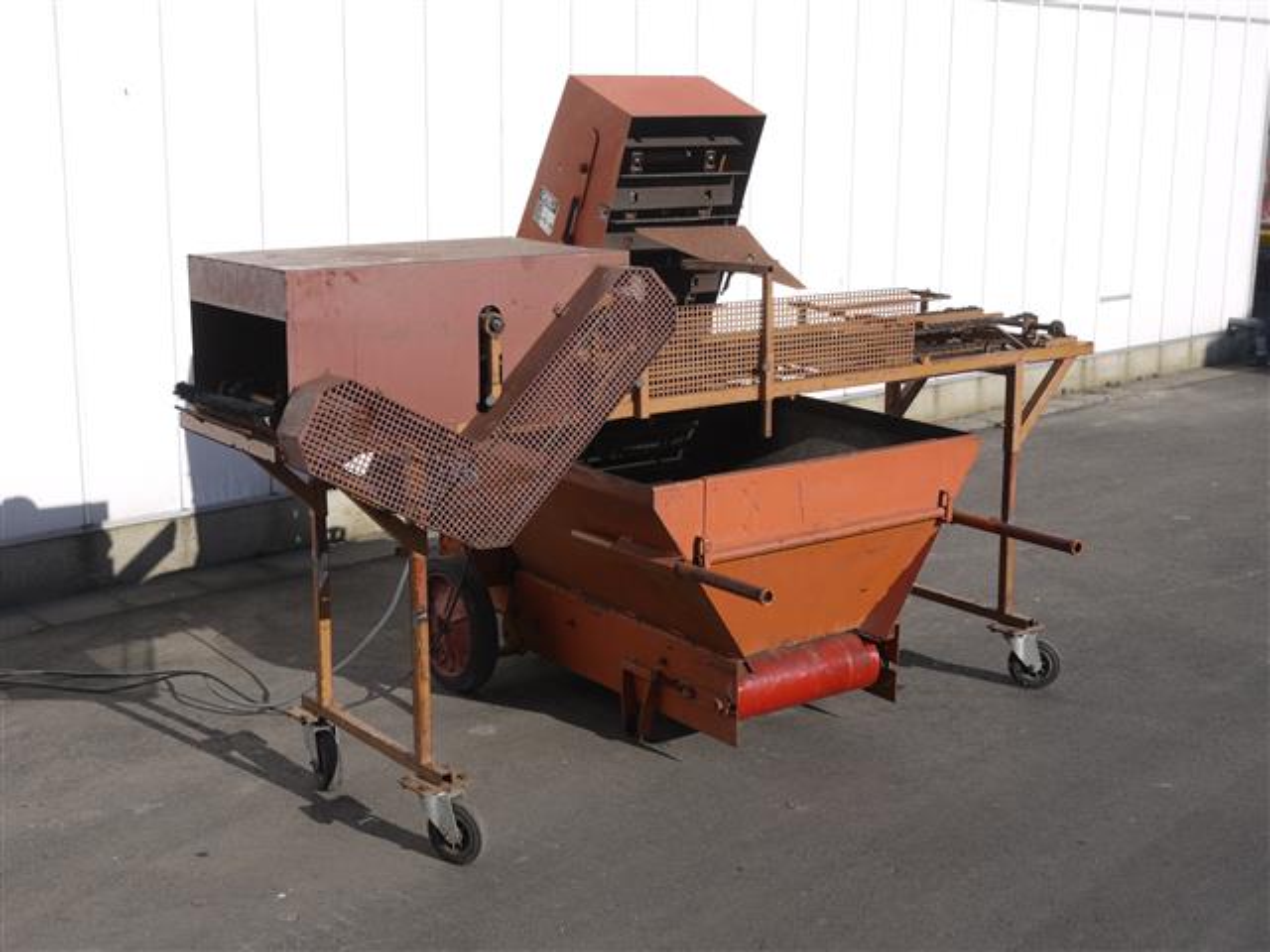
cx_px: 635
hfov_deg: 39.7
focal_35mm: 48
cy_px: 476
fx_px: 1761
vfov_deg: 30.3
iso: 100
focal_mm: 24
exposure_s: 1/320
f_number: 9
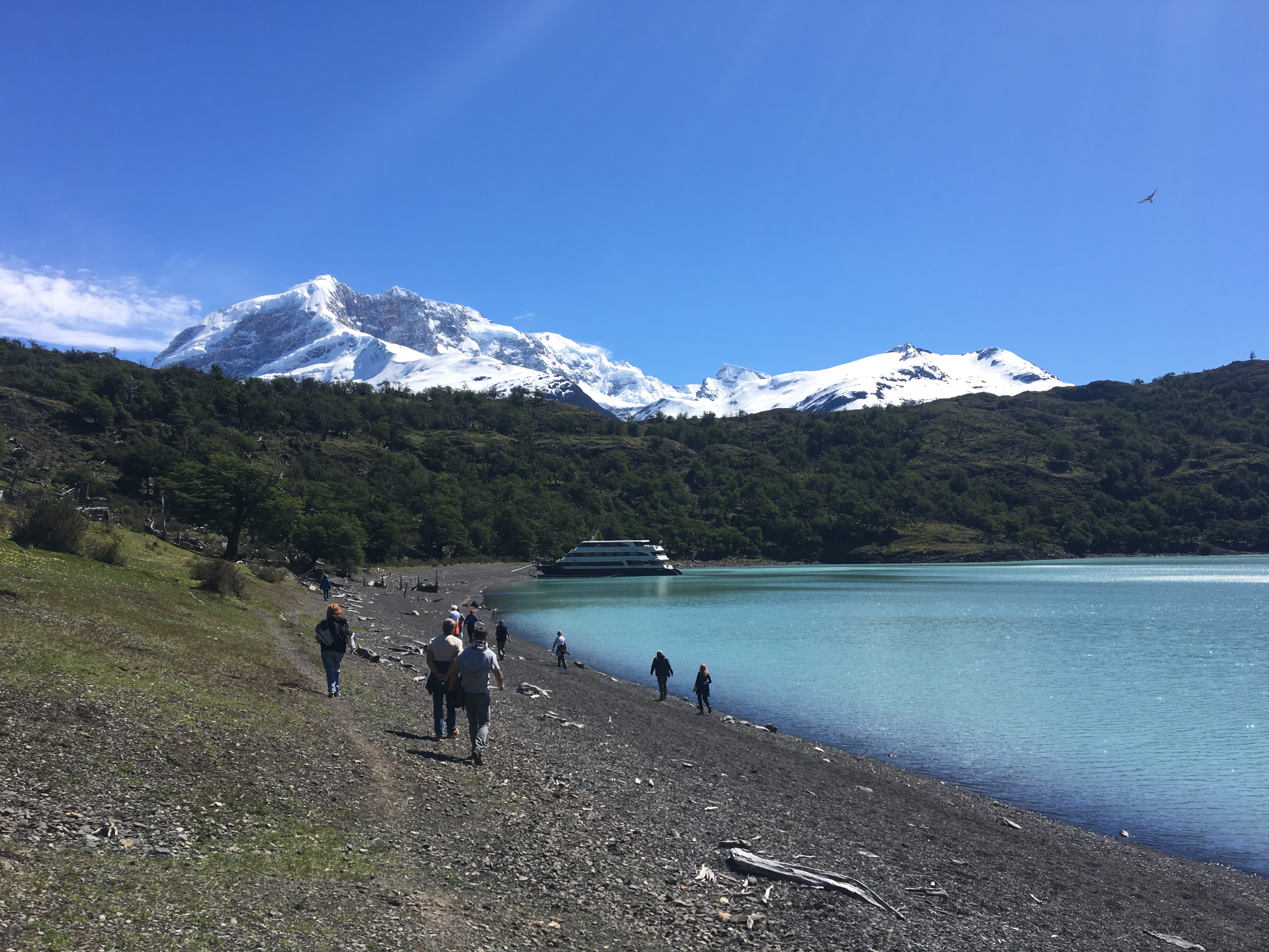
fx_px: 1063
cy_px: 476
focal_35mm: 29
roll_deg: +0.7
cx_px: 634
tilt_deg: +5.4
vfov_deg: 48.2
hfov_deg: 61.7
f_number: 2.2
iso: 25
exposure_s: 1/2024
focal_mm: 4.15
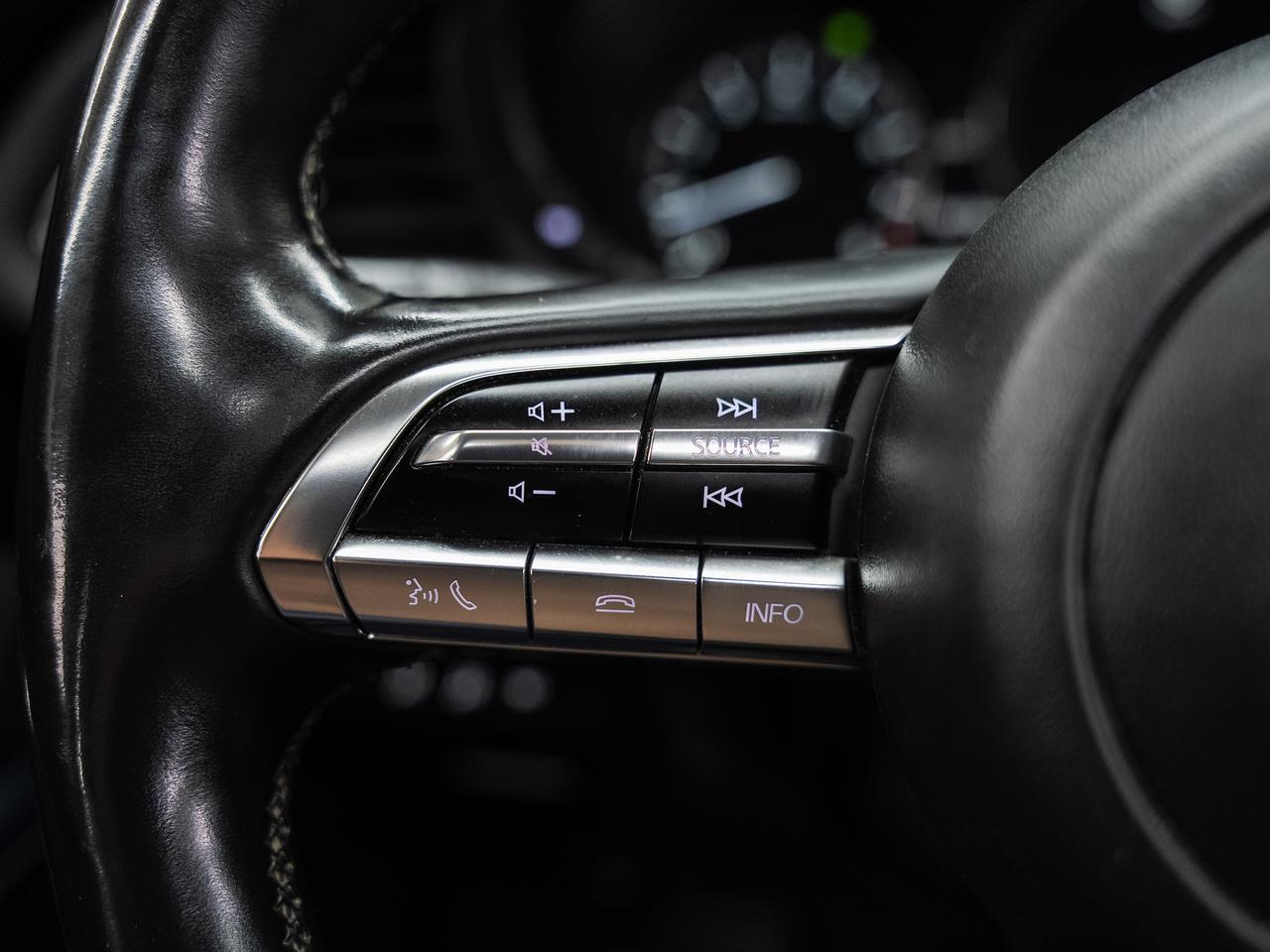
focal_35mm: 36
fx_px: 1333
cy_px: 476
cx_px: 635
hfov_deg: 50.9
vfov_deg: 39.3
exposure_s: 1/40
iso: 1000
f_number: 3.5
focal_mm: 33.6
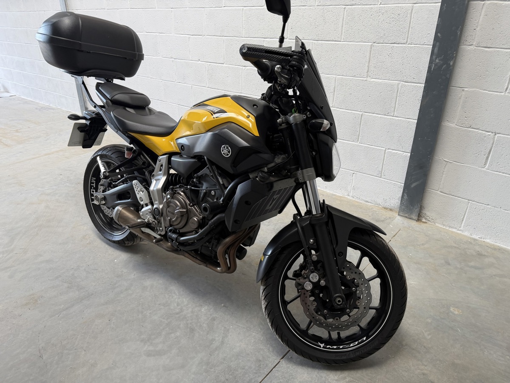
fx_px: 354
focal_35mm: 24
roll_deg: -0.4
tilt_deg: -25.4
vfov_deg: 56.8
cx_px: 255
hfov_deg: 71.6
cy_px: 192
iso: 100
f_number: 1.78
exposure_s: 1/121
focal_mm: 6.76
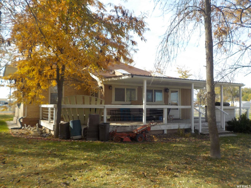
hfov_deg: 60.0
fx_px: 218
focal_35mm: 30
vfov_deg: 46.8
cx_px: 126
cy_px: 94
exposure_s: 1/500
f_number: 3.3
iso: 125
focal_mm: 4.1
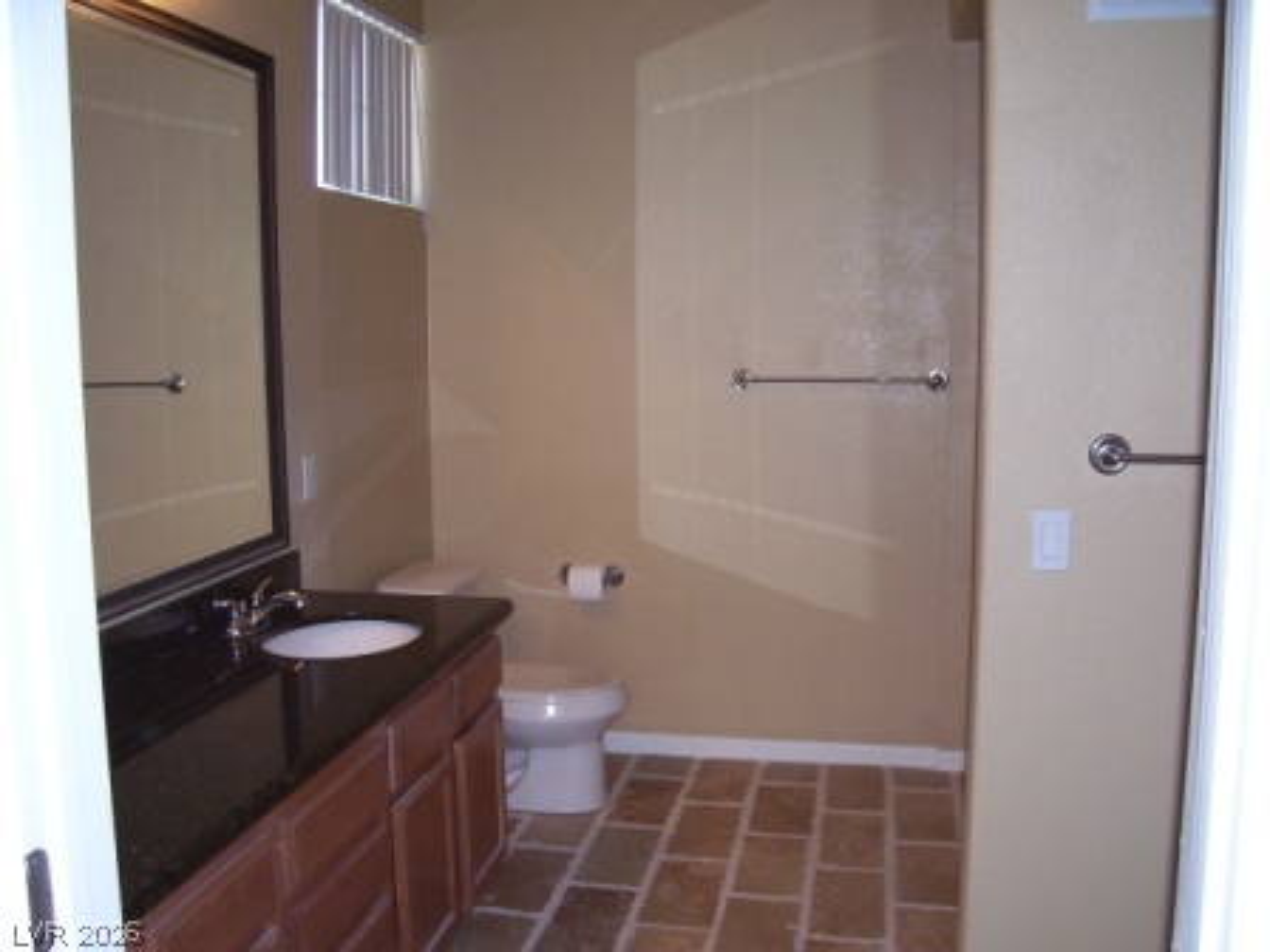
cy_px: 476
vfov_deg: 41.8
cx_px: 635
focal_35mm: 34
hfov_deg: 54.0
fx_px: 1247
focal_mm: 5.6
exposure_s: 1/60
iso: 80
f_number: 2.7
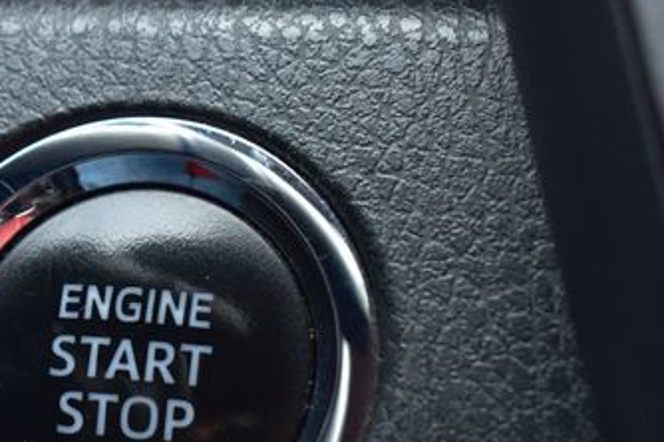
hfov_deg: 13.0
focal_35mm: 158
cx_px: 133
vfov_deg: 8.7
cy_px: 338
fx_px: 2911
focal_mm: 55
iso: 400
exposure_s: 1/40
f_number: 7.1
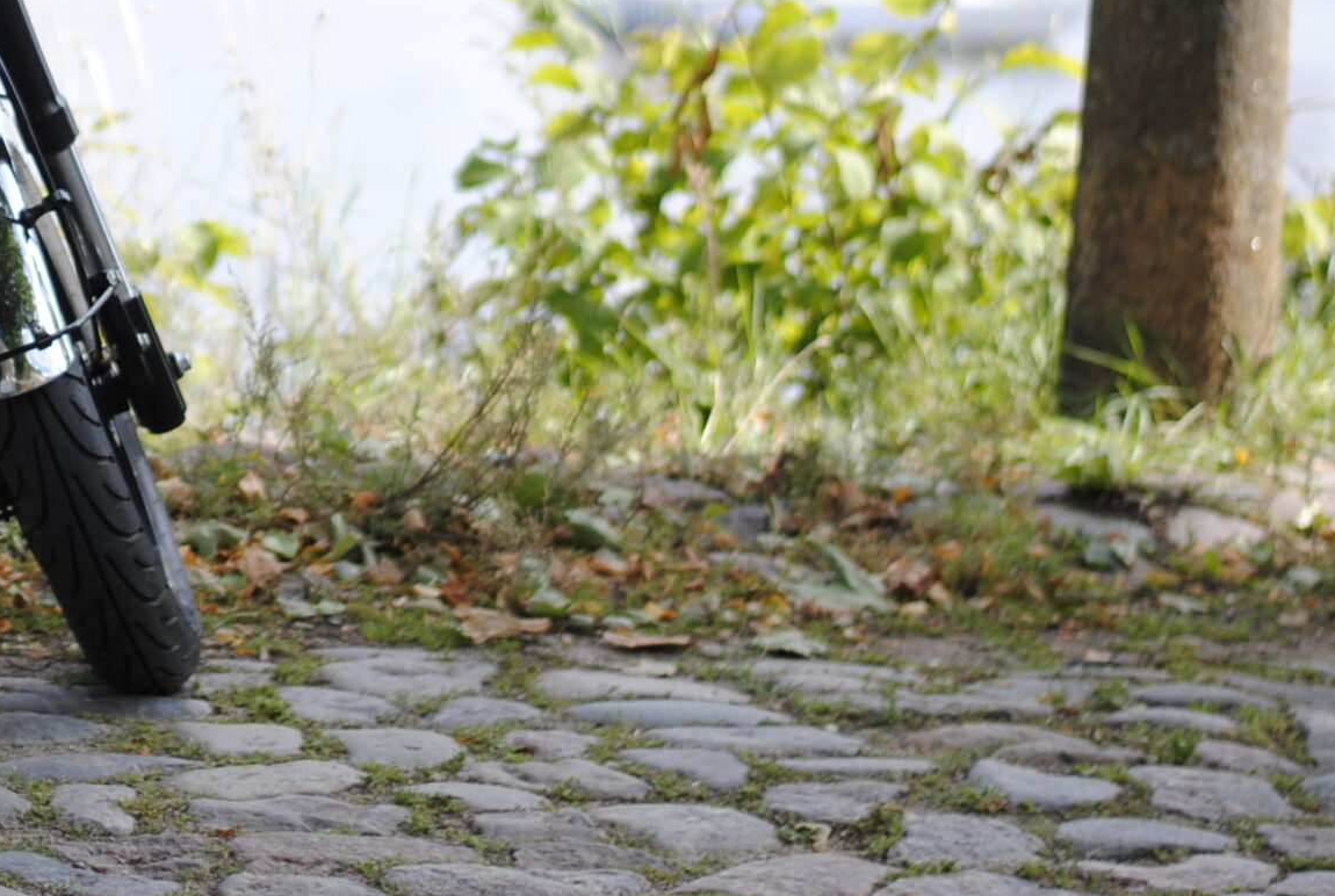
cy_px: -29
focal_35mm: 167
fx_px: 6206
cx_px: -5
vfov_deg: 8.2
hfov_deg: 12.1
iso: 200
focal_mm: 50
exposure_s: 1/4000
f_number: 1.8
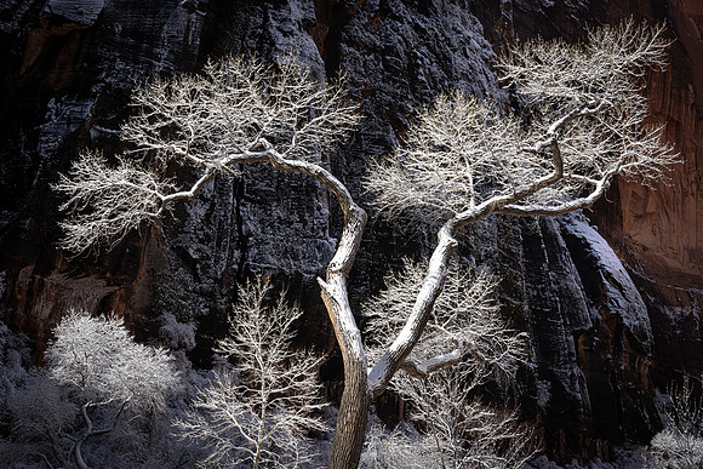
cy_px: 234
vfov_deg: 23.4
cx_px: 352
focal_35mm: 58
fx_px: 1133
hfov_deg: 34.5
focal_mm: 58
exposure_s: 1/60
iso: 100
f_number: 18
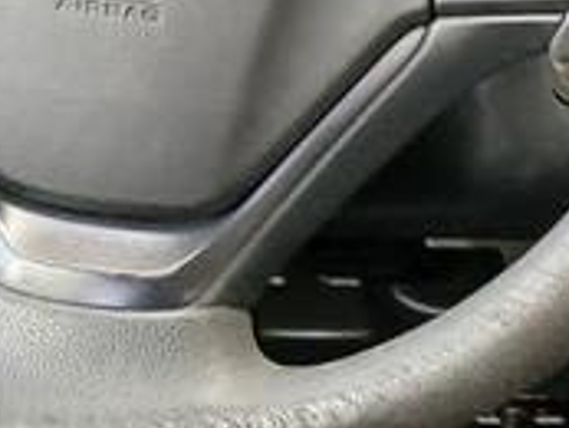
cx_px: 1263
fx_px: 2533
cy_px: 537
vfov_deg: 9.5
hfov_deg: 11.2
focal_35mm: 154
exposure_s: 1/60
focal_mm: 3.98
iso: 160
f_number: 1.8
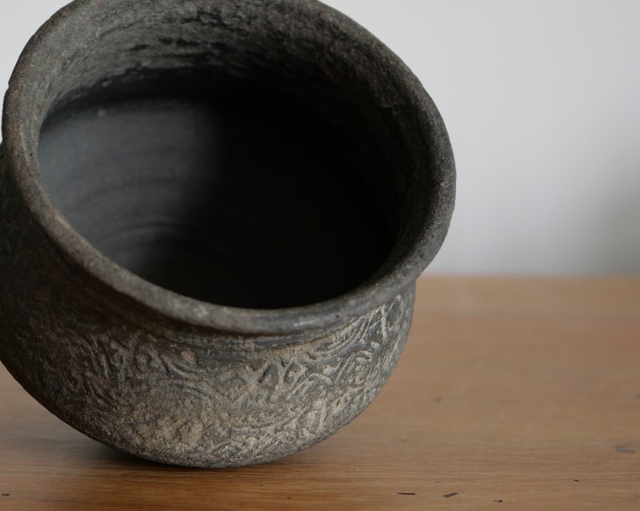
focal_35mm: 85
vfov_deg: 18.0
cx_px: 197
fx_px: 1609
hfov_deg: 22.4
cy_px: 197
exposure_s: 1/60
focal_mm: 30
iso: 250
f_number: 2.8
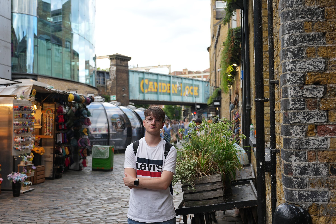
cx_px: 168
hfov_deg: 45.4
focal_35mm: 43
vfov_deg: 31.2
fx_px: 401
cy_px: 112
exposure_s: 1/250
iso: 320
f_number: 4
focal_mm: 43
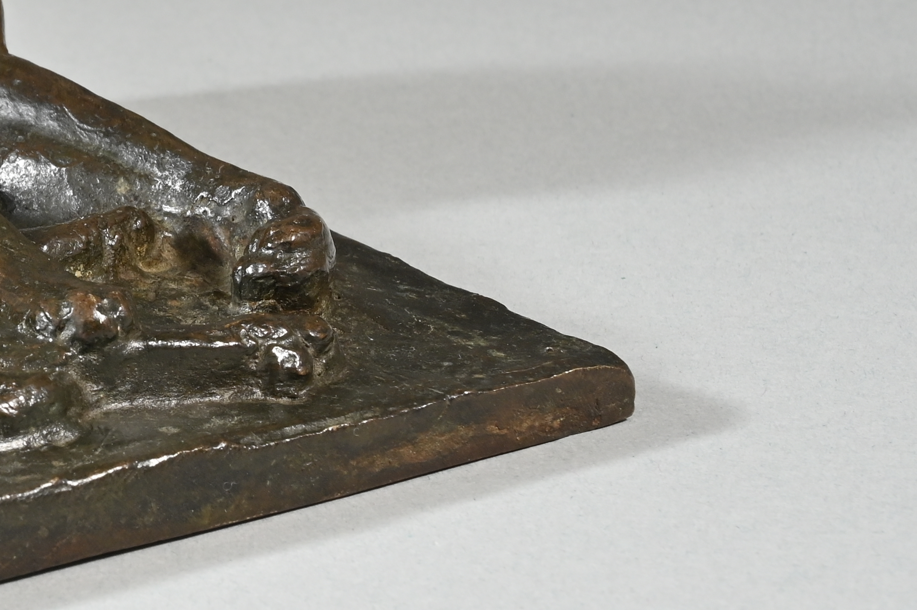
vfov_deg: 7.0
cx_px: -319
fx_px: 5015
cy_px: 151
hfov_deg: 10.2
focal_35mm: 197
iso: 320
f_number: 16
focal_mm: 70
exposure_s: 1/125
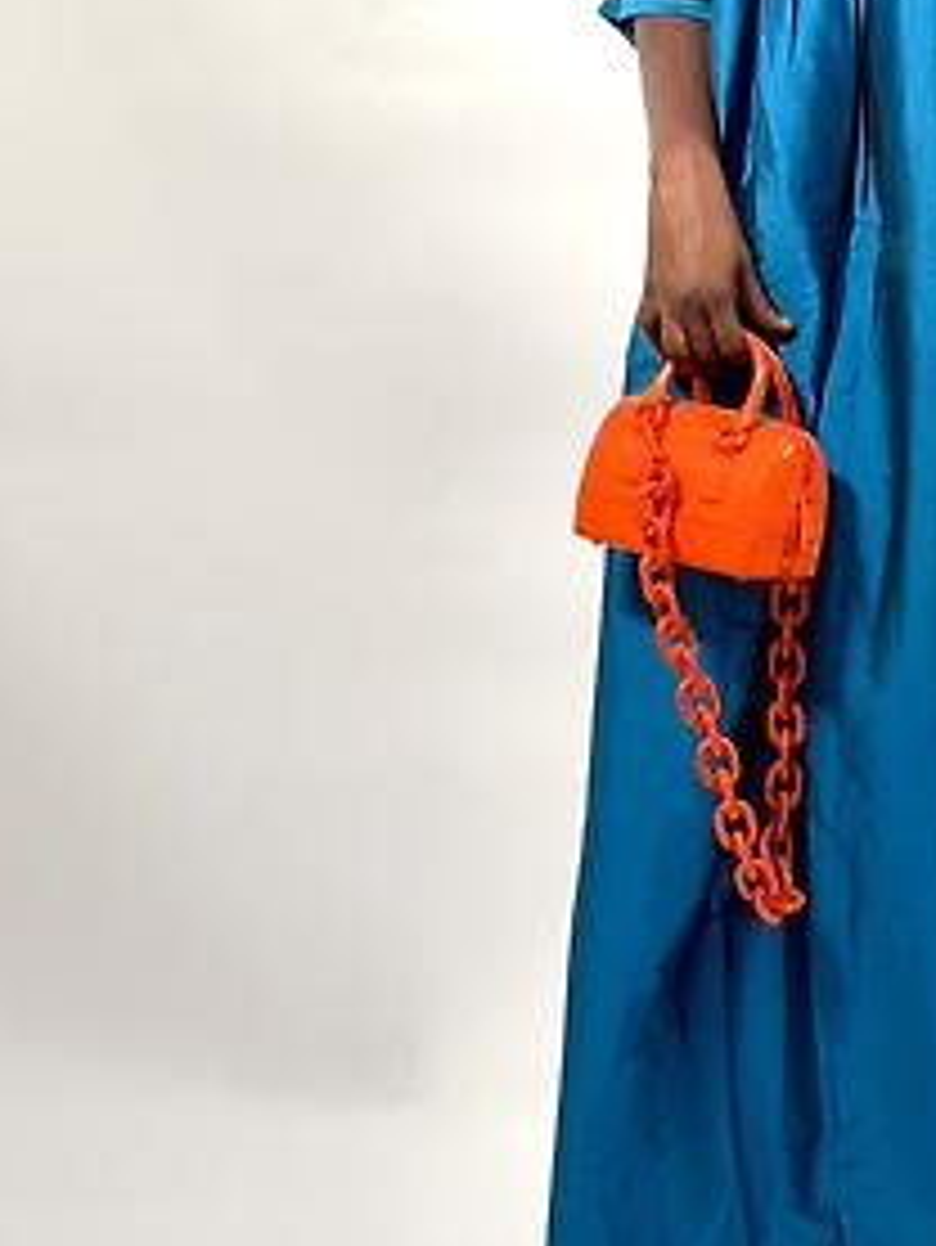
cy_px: 306
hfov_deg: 14.1
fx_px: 3747
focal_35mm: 104
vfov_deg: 18.8
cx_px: 860
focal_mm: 6.76
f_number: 1.78
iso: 80
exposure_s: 1/100
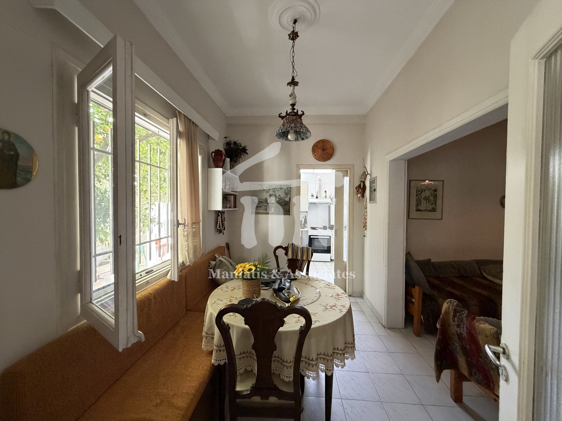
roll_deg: +0.4
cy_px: 210
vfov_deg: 85.7
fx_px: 227
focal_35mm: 14
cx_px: 281
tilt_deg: -2.9
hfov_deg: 102.1
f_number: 2.2
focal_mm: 2.22
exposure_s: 1/60
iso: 500
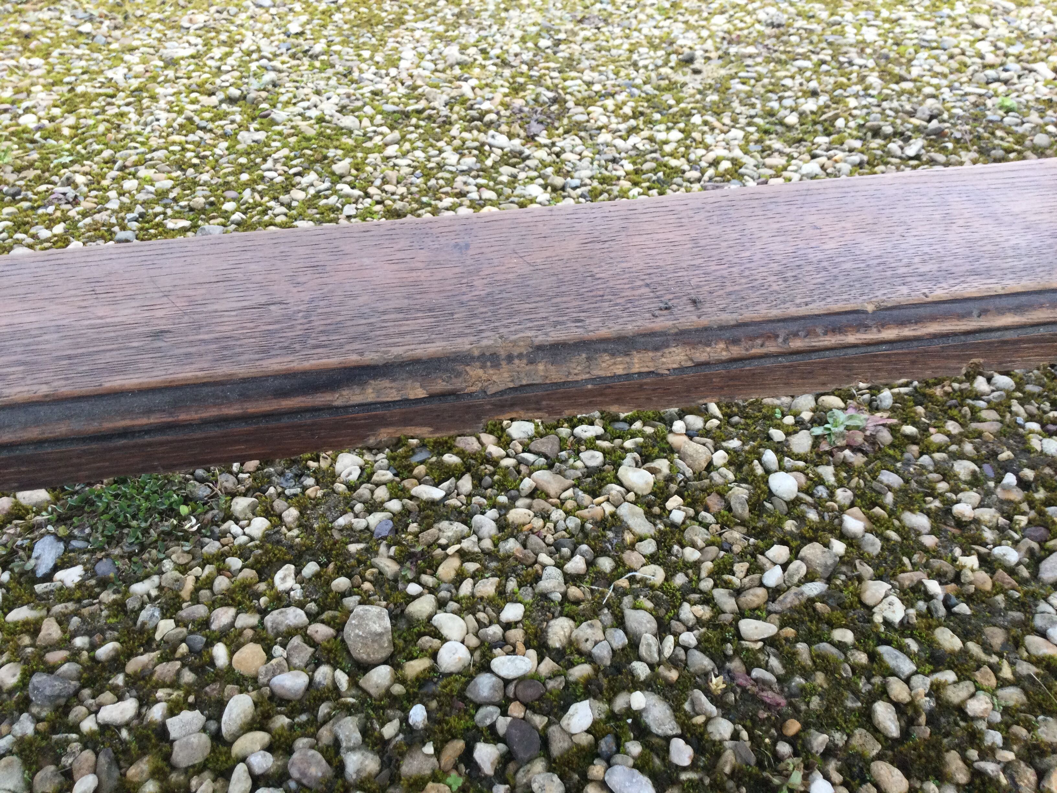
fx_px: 947
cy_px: 396
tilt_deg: -40.2
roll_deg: +0.8
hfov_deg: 58.4
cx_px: 528
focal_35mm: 31
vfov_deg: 45.4
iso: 32
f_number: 2.4
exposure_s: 1/33
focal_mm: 3.3
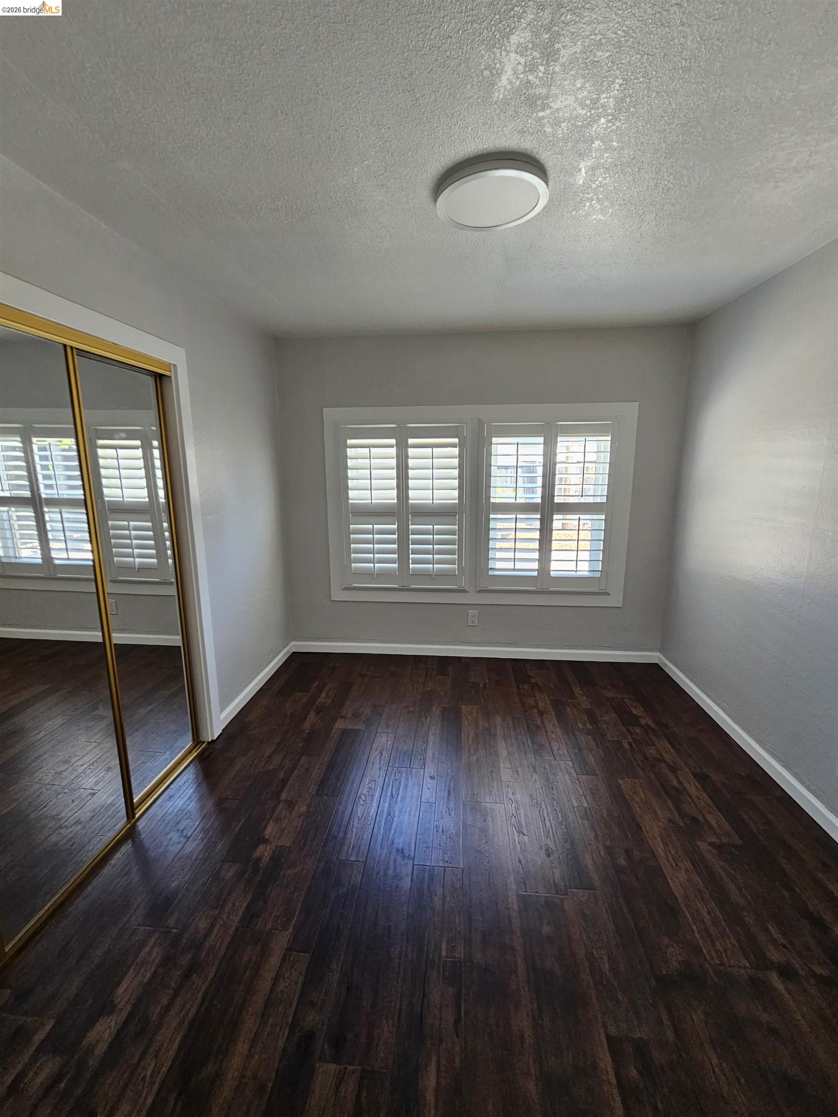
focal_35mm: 13
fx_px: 420
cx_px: 419
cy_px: 558
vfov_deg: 106.2
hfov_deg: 89.9
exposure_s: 1/60
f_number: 2.2
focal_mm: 2.2
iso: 200
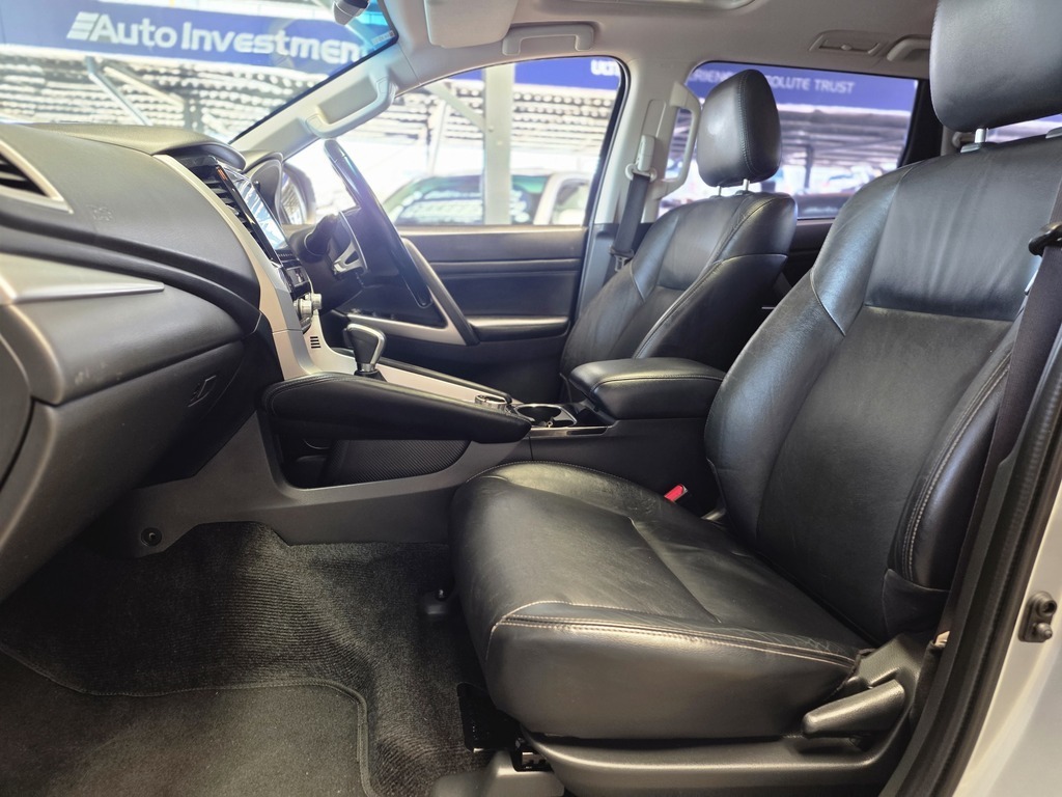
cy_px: 398
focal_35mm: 23
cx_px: 531
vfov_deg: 58.9
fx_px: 706
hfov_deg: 73.9
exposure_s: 1/100
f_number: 1.7
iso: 320
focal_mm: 6.25
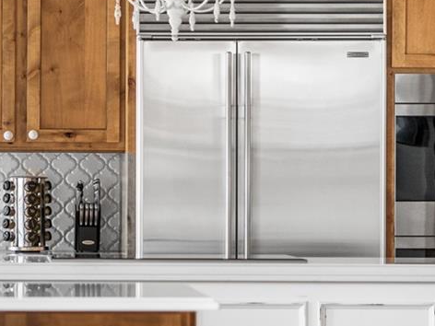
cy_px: 212
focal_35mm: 163
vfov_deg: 9.1
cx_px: -33
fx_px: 2048
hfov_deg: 11.9
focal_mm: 50
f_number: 1.8
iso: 400
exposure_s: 1/60
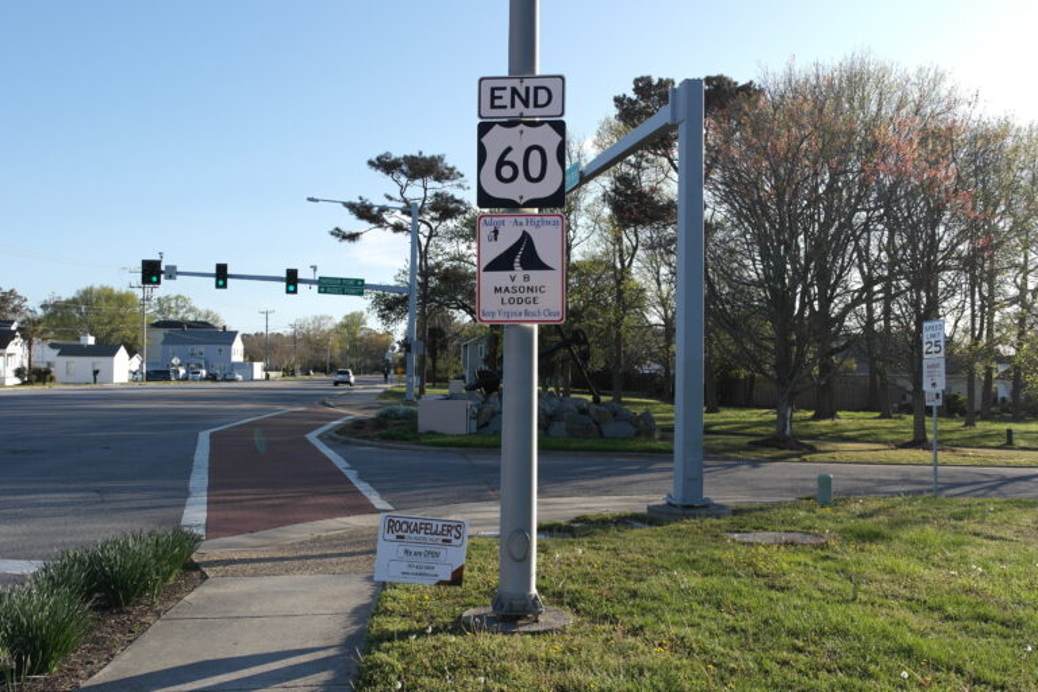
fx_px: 865
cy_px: 346
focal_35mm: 30
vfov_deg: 43.6
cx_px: 519
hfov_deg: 61.9
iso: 100
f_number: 6.3
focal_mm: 20
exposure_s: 1/250
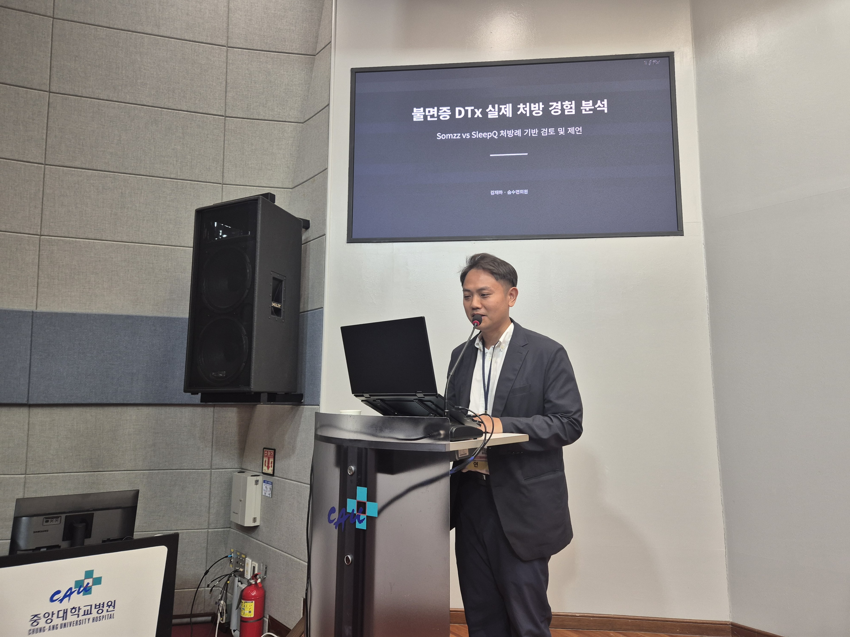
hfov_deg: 73.9
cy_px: 318
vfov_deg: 58.9
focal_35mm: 23
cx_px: 425
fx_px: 565
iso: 100
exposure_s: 1/120
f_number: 1.8
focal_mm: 5.4
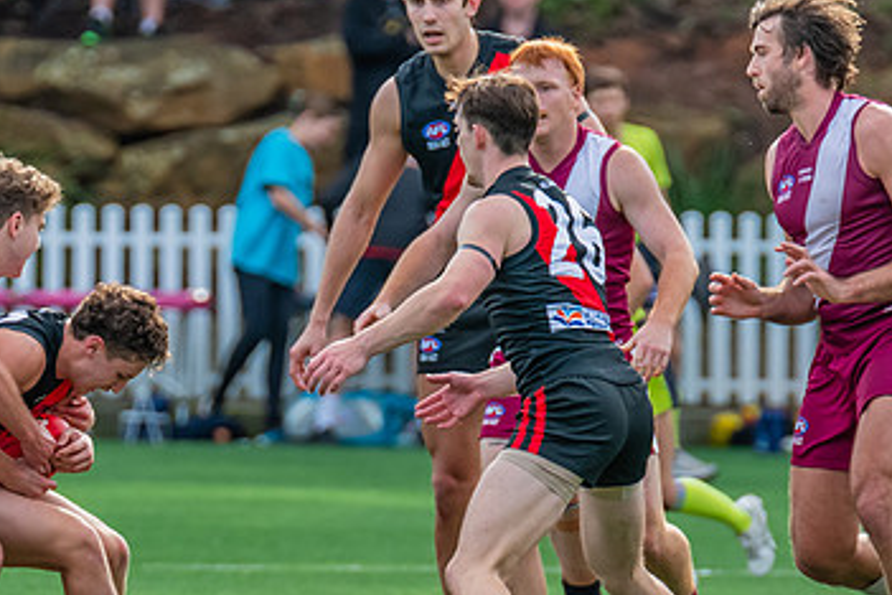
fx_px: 26089
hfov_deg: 2.0
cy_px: 623
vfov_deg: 1.3
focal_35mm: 1053
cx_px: 15
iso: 800
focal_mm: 380
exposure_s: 1/1250
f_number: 5.6
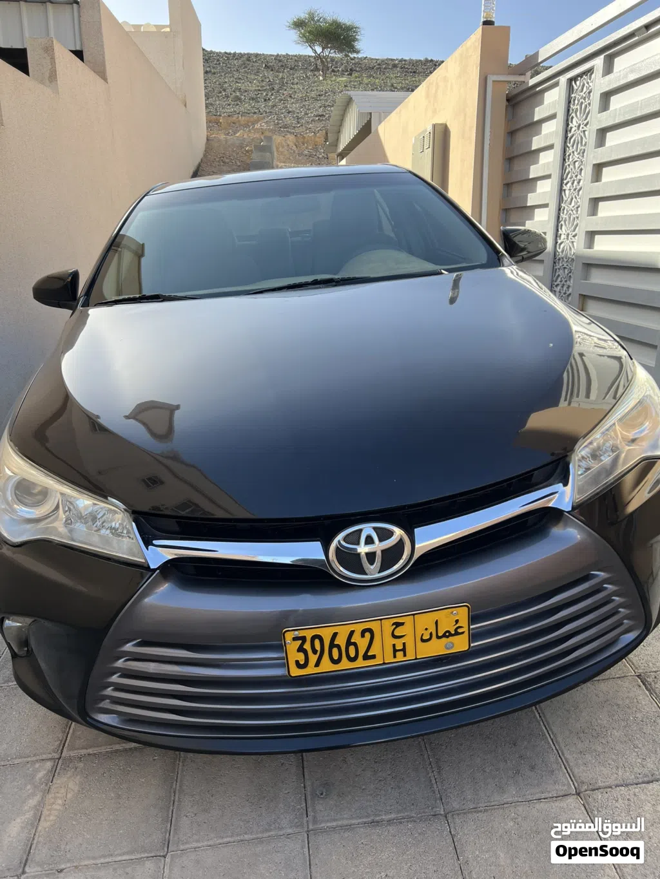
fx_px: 661
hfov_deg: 53.1
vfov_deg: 67.3
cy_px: 440
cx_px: 330
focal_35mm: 26
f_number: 1.5
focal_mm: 5.7
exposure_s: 1/833
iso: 50
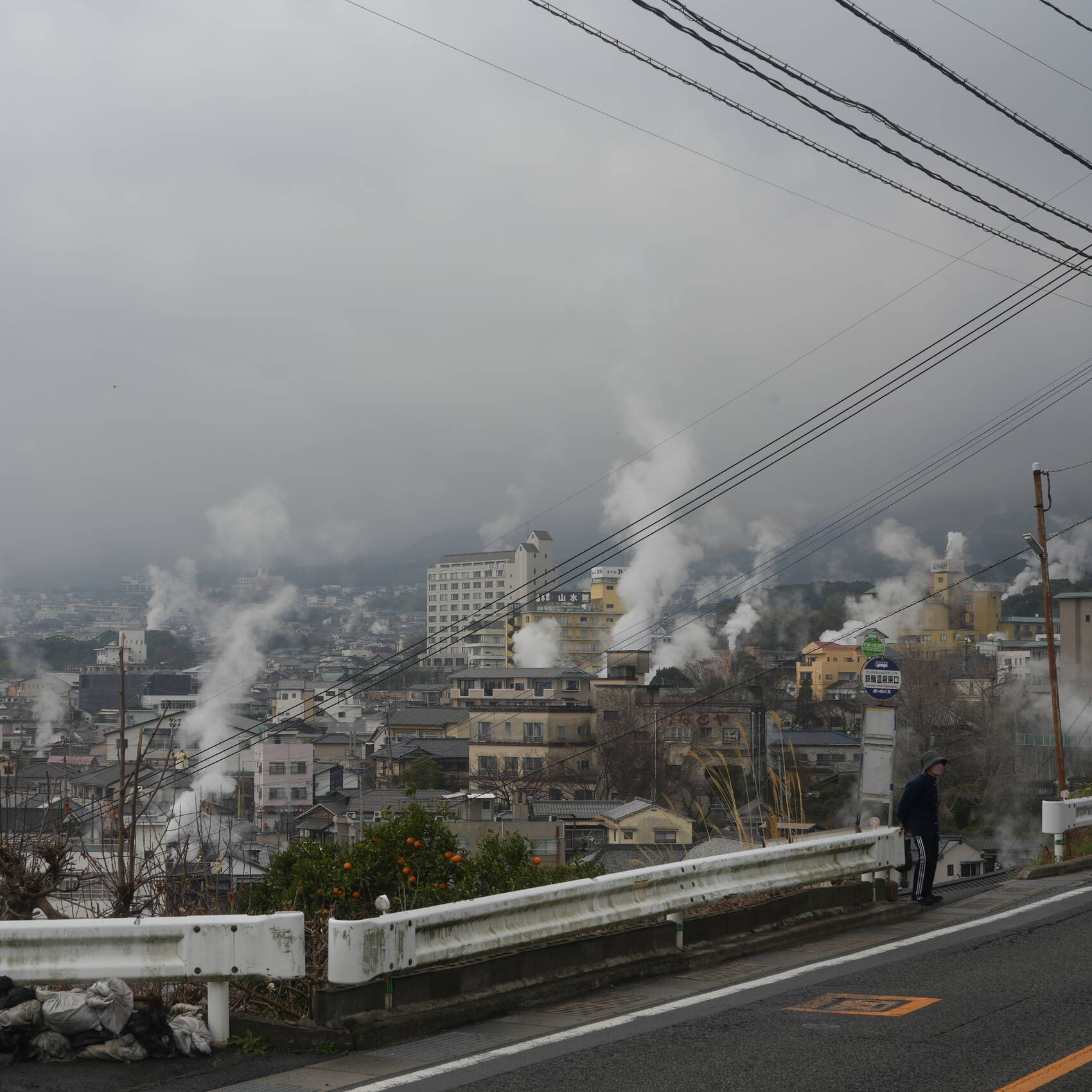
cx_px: 385
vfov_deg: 26.9
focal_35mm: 64
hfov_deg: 26.8
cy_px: 546
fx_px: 2284
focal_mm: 50
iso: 100
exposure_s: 1/125
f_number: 10
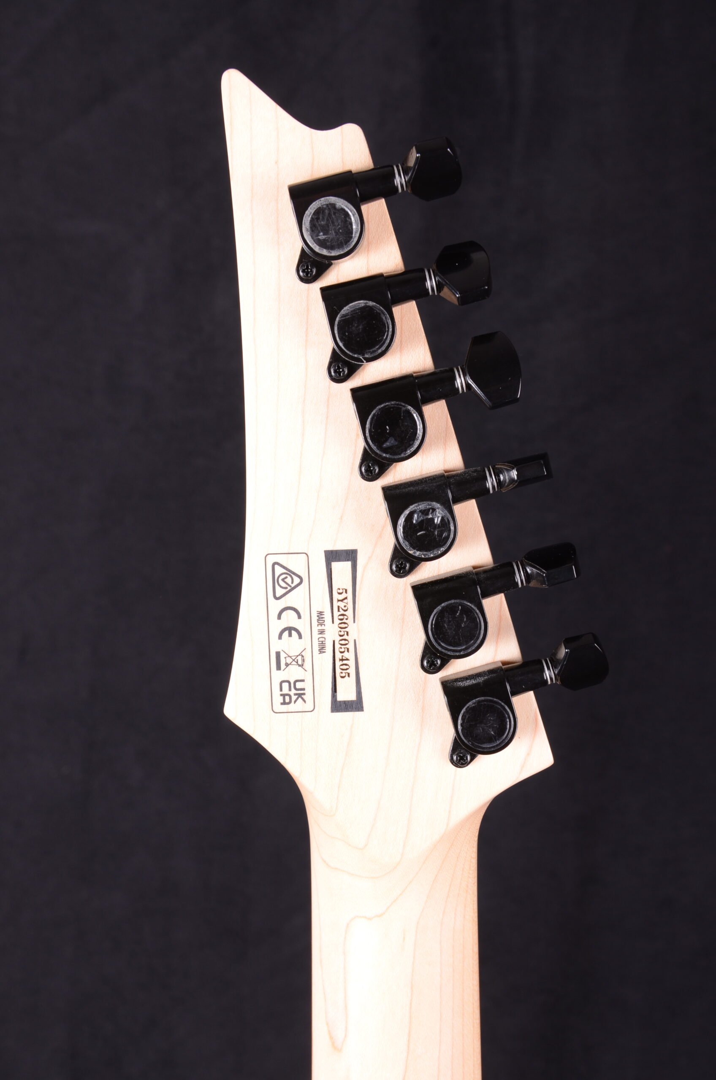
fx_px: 1708
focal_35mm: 57
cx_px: 358
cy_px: 540
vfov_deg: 35.1
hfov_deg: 23.7
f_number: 10
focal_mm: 38
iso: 200
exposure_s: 1/200
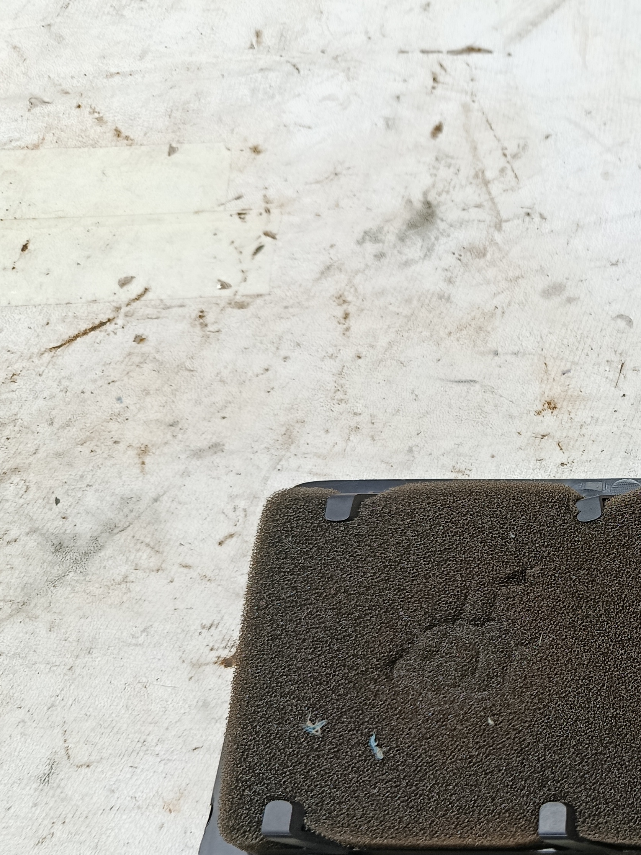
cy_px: 507
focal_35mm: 43
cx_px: 726
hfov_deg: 29.8
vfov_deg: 43.7
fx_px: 1062
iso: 234
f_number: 1.7
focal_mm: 5.24
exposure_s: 1/120
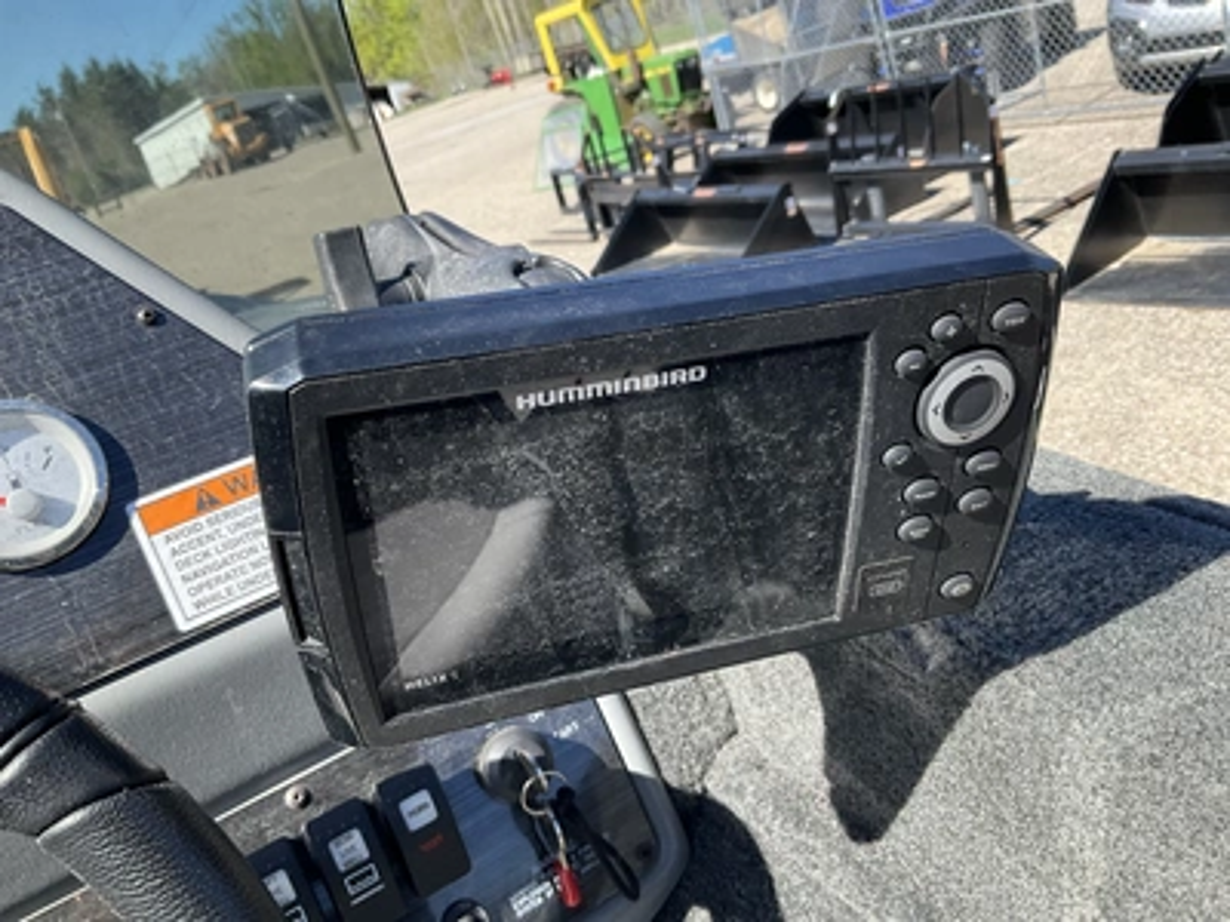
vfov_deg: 48.2
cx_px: 615
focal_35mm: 29
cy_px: 461
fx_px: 1030
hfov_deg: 61.7
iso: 25
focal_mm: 3
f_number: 1.8
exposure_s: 1/574
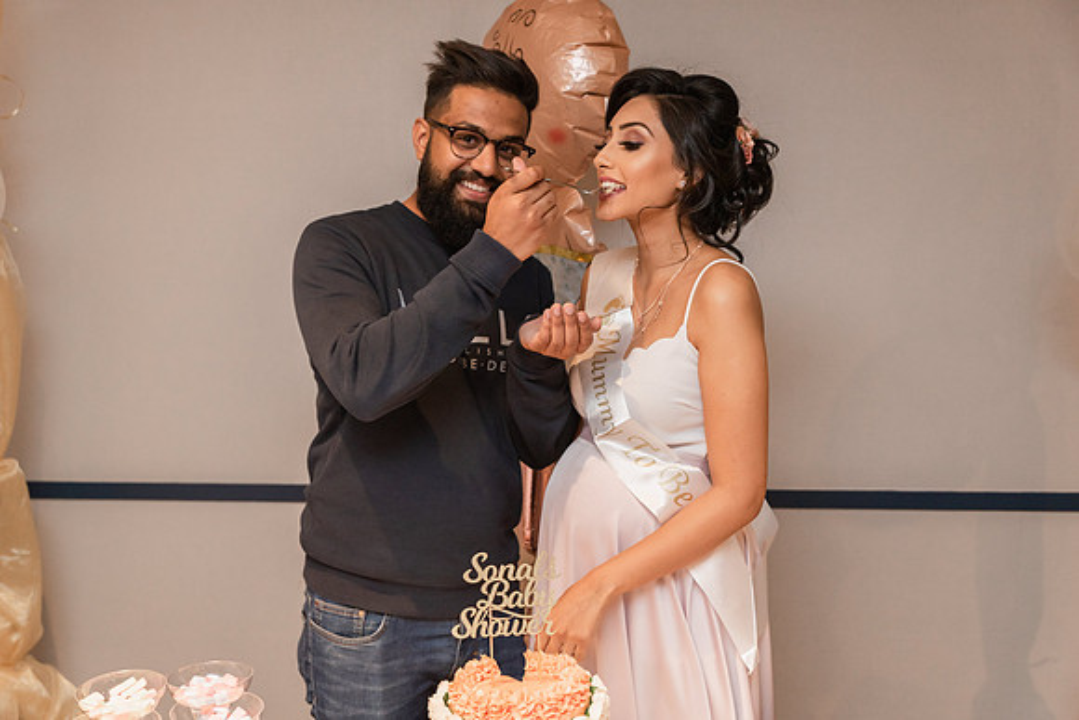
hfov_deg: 48.4
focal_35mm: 40
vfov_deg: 33.4
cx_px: 540
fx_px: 1199
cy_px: 360
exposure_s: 1/160
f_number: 4
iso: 2500
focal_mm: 40
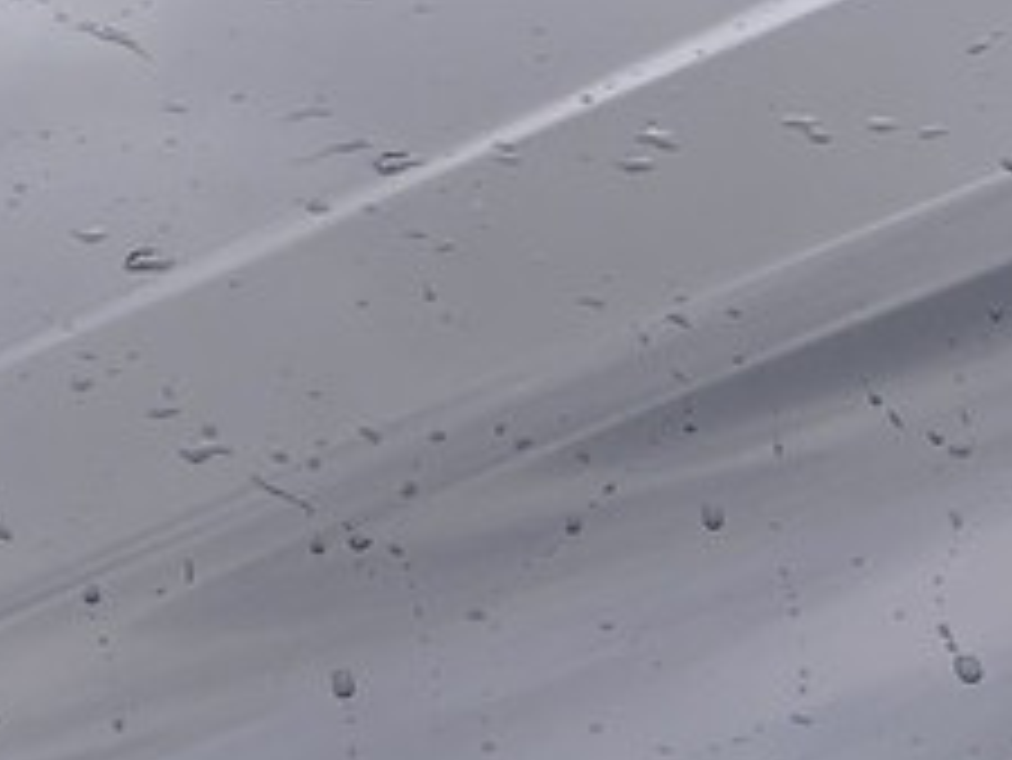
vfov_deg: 8.0
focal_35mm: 185
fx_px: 5411
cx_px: 805
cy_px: 877
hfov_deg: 10.7
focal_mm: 4.25
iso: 32
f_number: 1.8
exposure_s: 1/594
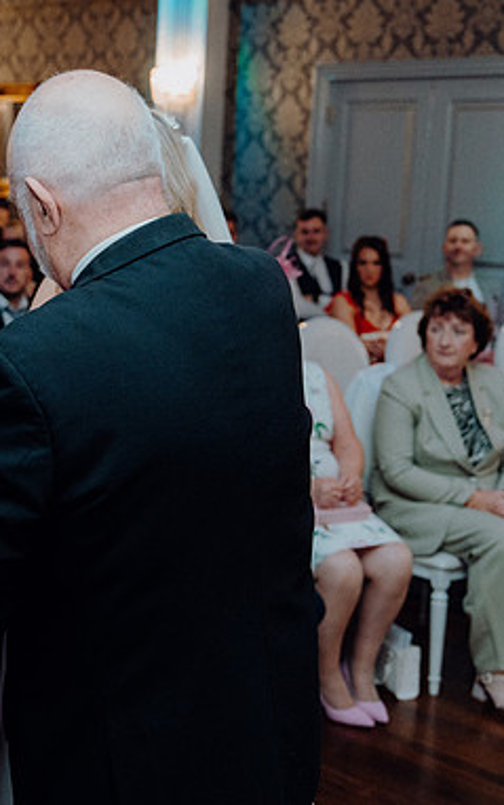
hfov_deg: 19.5
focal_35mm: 65
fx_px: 1427
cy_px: 404
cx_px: 13
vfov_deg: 31.5
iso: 2500
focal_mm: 42
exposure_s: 1/160
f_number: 3.5
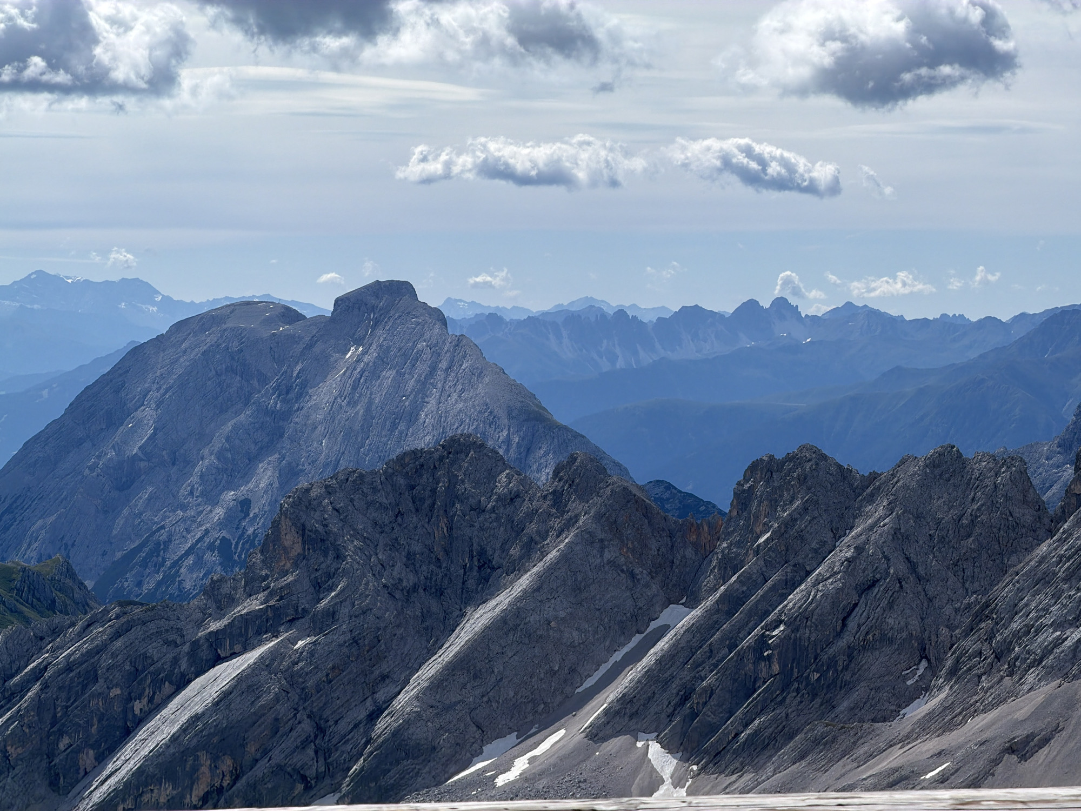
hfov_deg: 19.6
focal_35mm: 100
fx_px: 3123
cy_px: 406
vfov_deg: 14.8
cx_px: 540
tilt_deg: -2.3
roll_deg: -0.6
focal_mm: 16.89
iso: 20
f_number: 2.8
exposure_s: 1/1125
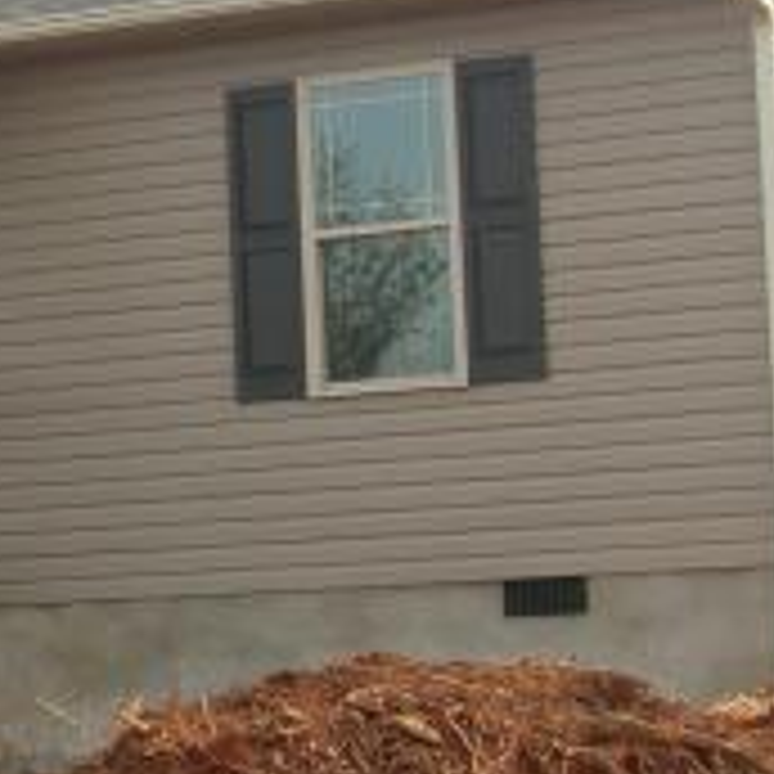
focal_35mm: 149
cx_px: -99
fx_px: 3769
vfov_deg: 11.7
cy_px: 122
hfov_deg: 11.5
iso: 50
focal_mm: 8.4
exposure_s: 1/100
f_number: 5.6
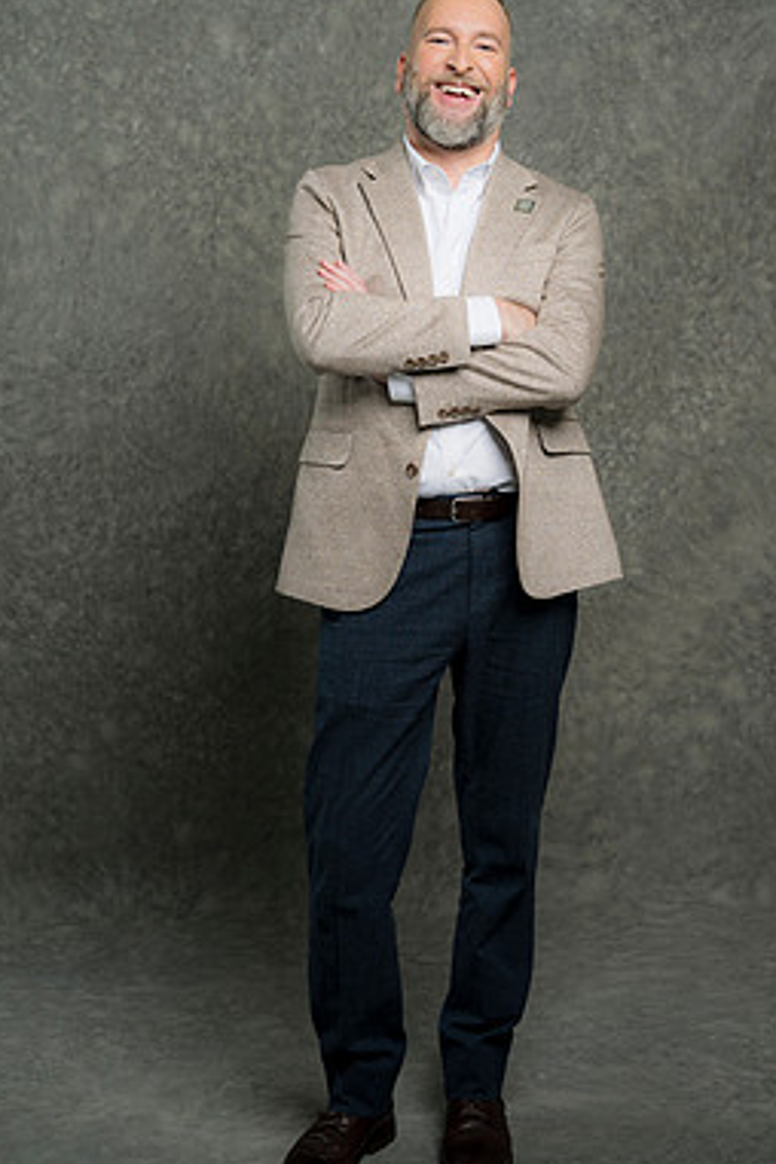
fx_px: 2102
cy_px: 529
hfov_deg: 20.9
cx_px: 440
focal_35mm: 65
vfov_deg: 30.9
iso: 125
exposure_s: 1/160
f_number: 4
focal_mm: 55
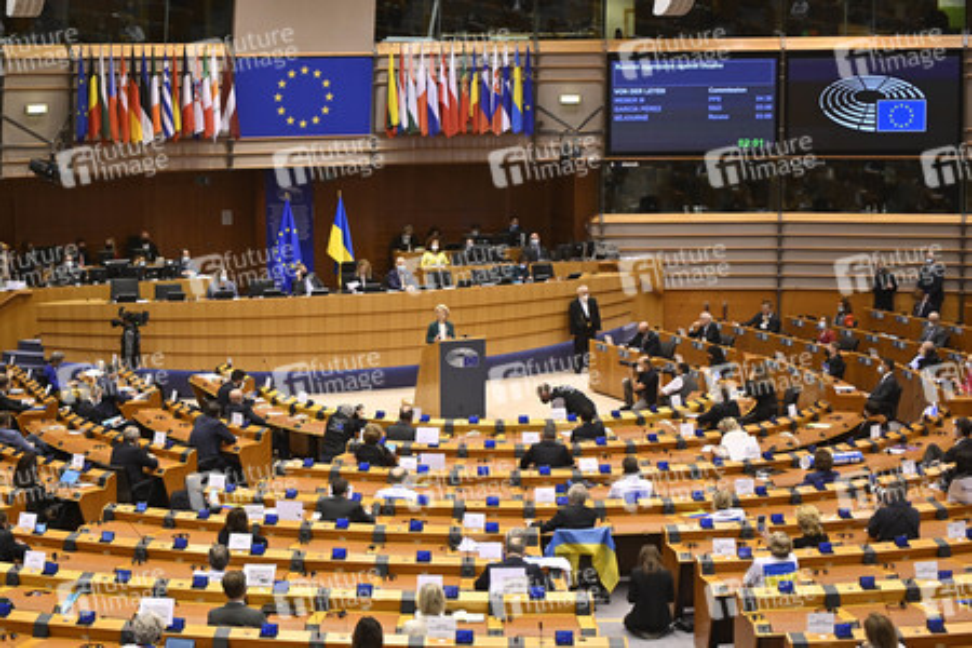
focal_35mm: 50
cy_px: 324
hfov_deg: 39.6
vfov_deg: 27.0
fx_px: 1350
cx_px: 486
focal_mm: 50
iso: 1250
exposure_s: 1/320
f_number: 4
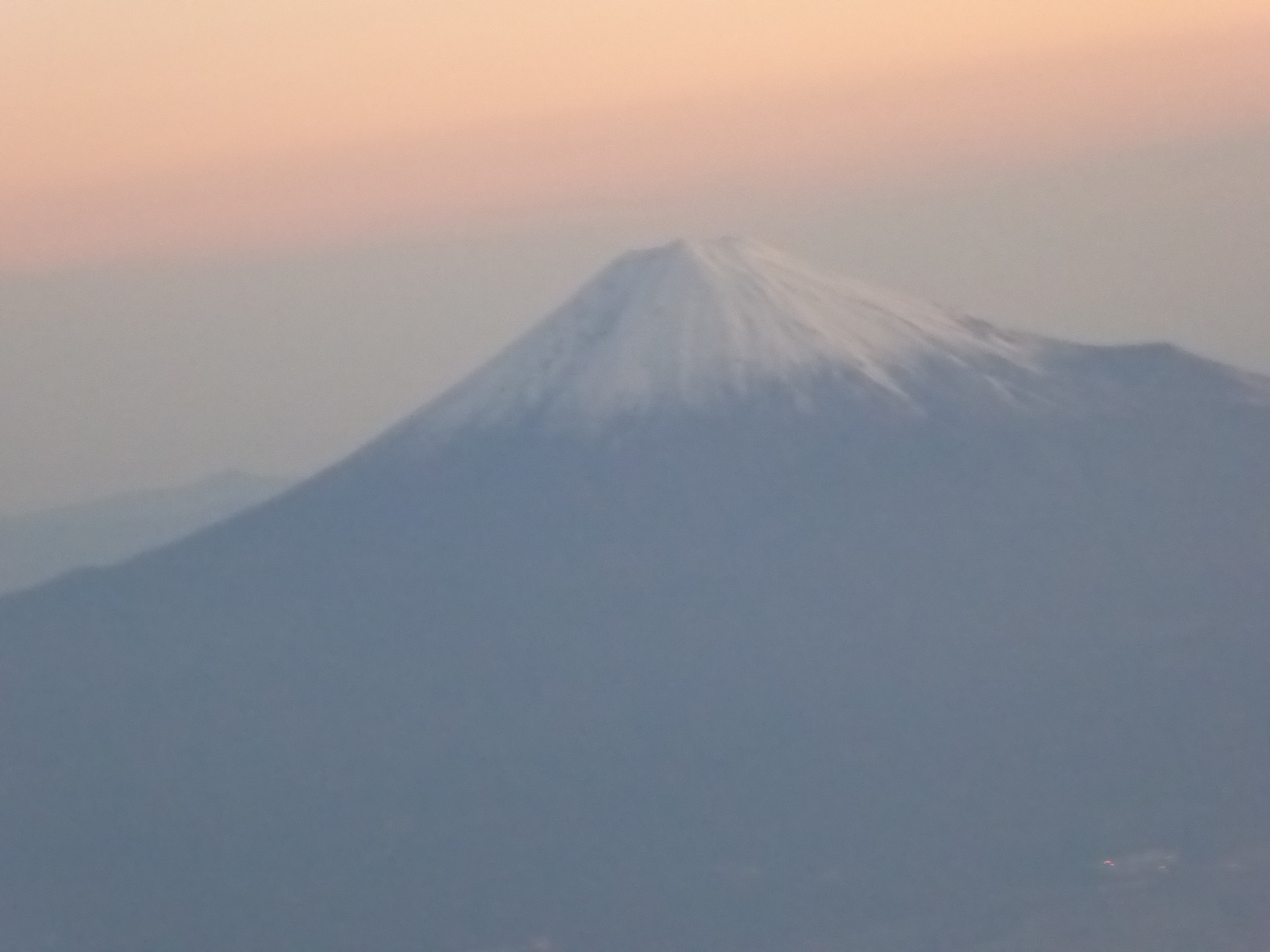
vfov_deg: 4.2
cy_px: 476
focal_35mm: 358
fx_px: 13134
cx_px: 635
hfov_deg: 5.5
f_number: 5.9
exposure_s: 1/15
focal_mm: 57.7
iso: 2000
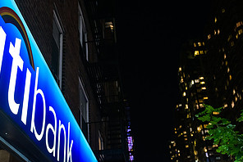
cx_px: 100
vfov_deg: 28.7
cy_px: 93
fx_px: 318
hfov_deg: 41.7
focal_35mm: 47
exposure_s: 1/50
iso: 1250
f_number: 3.2
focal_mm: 24
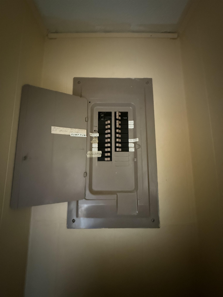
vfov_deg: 102.1
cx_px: 112
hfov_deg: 85.7
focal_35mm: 14
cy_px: 148
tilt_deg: +8.0
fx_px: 120
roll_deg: -1.3
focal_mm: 2.22
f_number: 2.2
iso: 1600
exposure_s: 1/30
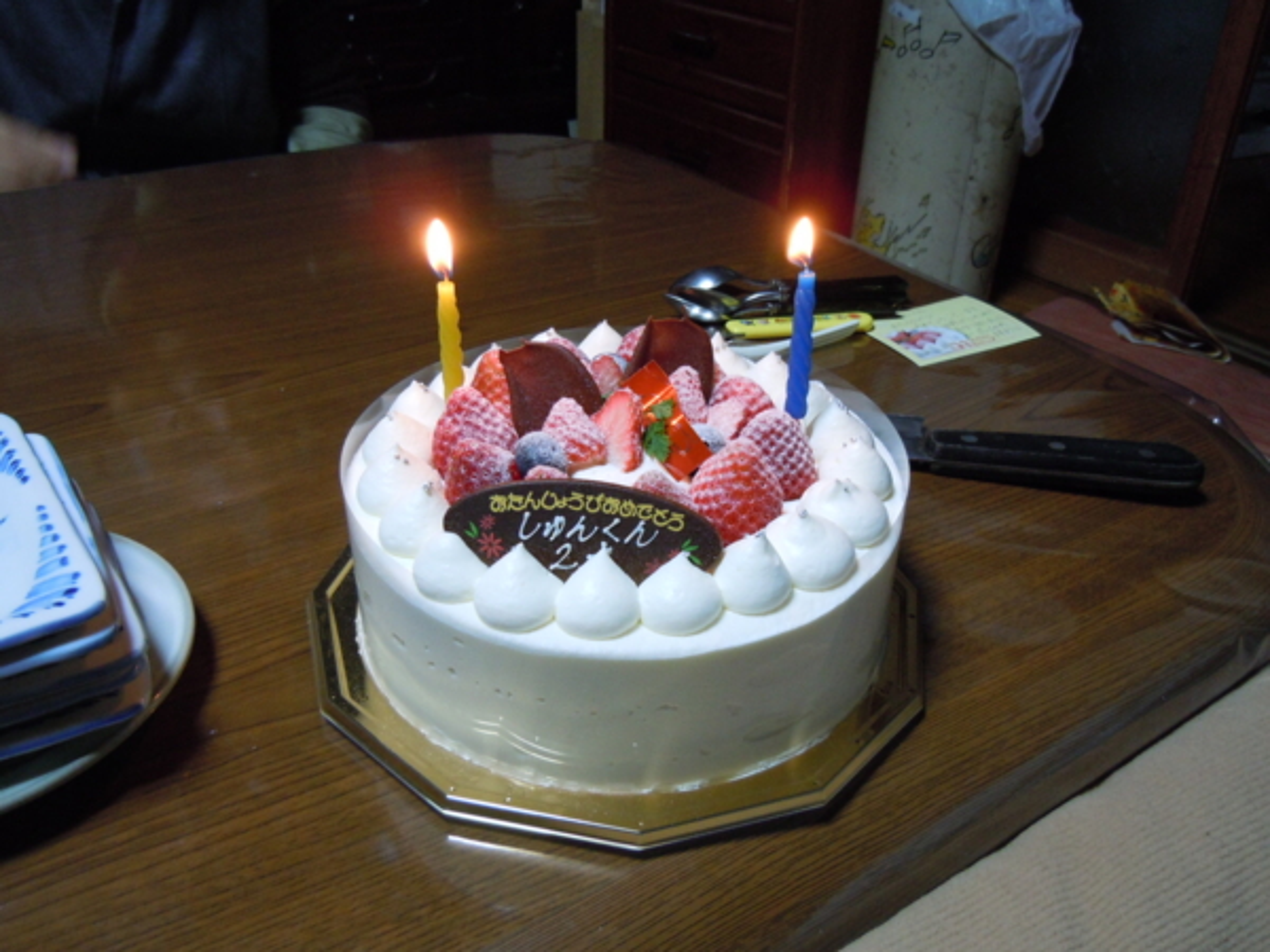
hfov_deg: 60.0
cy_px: 476
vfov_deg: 46.8
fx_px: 1101
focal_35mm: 30
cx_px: 635
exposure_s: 1/30
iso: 400
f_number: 3.5
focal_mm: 5.4
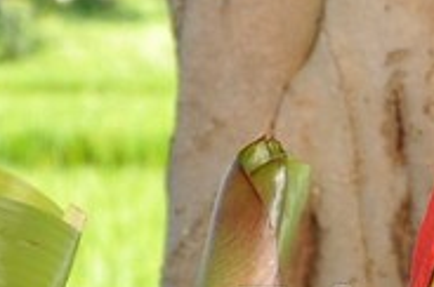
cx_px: 818
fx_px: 5018
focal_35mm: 417
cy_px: 249
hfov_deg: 4.9
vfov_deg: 3.3
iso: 320
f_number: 5.6
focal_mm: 50
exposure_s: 1/200
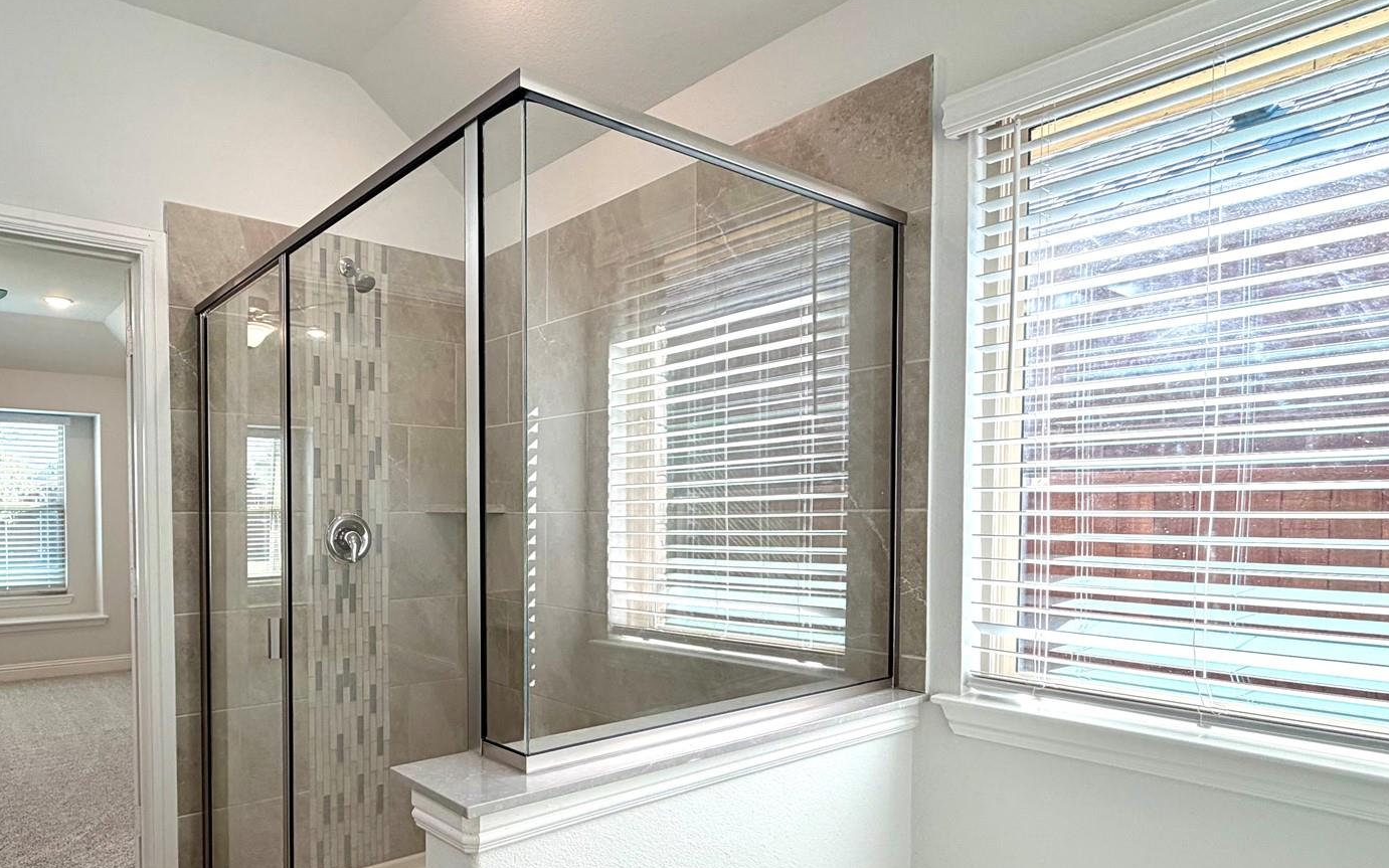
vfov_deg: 54.4
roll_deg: +1.1
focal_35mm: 22
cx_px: 465
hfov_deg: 77.1
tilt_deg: -2.7
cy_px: 542
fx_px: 833
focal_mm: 2.22
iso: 40
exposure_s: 1/120
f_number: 2.2
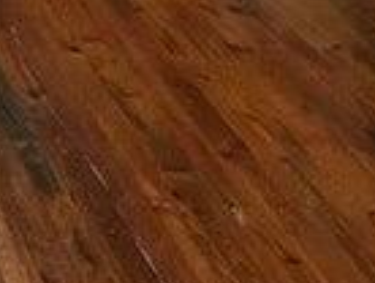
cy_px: -220
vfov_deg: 8.0
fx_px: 1943
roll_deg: +0.1
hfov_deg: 9.2
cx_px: -686
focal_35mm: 179
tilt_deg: -10.5
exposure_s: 1/15
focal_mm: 4.15
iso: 32
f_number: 2.2
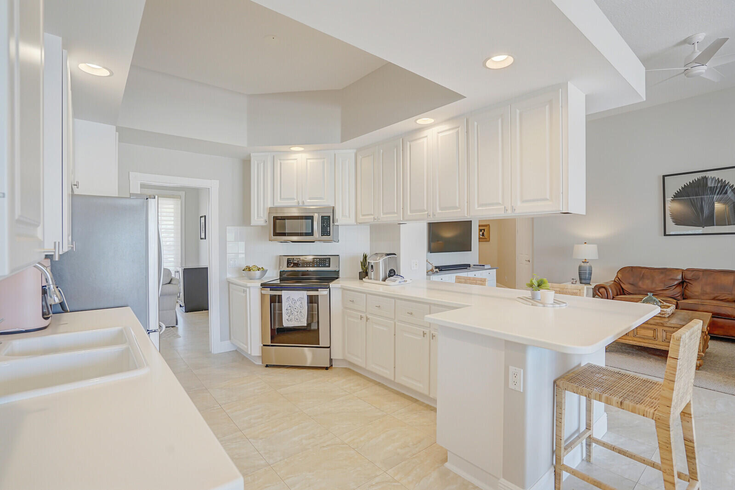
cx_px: 368
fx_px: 327
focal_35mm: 16
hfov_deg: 96.7
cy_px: 245
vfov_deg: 73.7
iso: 800
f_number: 6.3
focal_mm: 16
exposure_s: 1/80
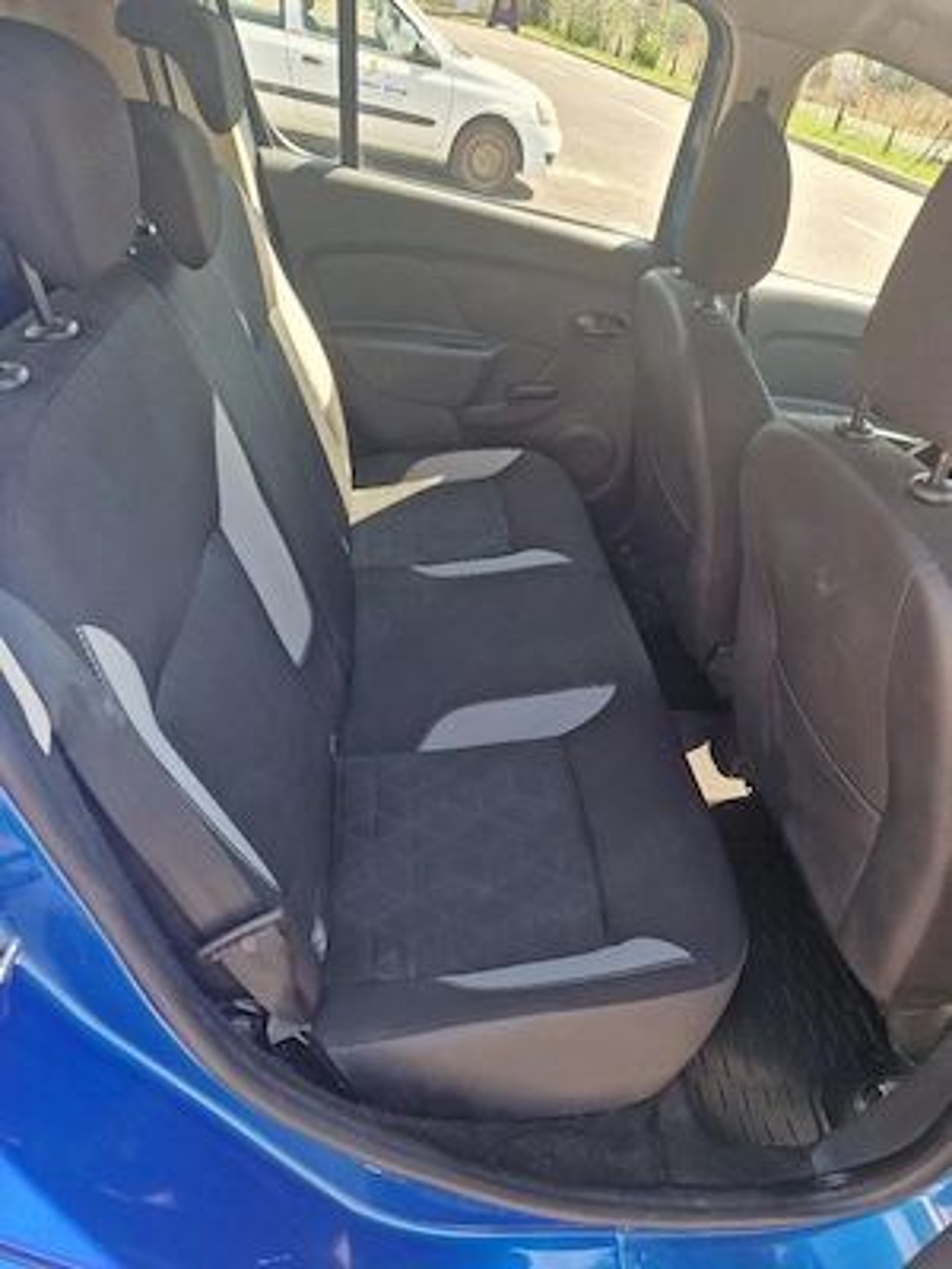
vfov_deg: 73.9
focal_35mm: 23
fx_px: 843
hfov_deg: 58.9
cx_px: 476
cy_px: 634
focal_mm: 5.4
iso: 50
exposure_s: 1/182
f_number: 1.8
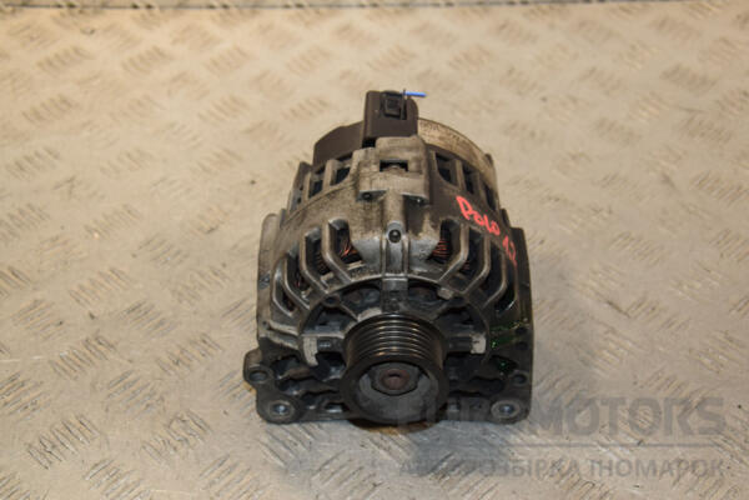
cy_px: 250
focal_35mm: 60
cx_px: 374
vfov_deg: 22.6
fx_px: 1248
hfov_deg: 33.4
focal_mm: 40
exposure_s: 1/200
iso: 800
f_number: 6.3
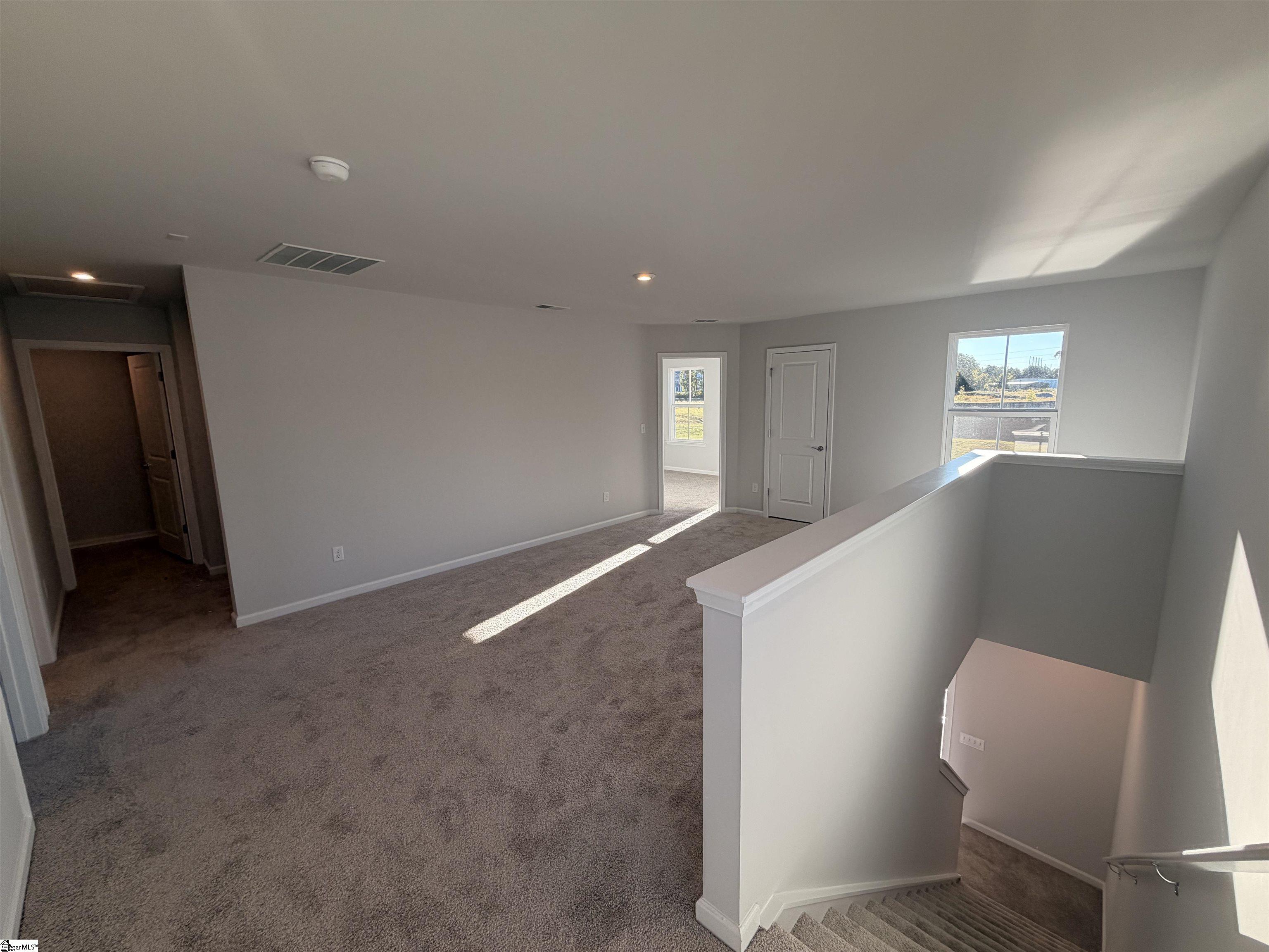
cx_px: 634
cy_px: 476
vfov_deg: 85.7
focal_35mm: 14
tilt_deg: -9.8
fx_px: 513
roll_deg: +1.1
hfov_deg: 102.1
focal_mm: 2.22
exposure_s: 1/171
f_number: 2.2
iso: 64
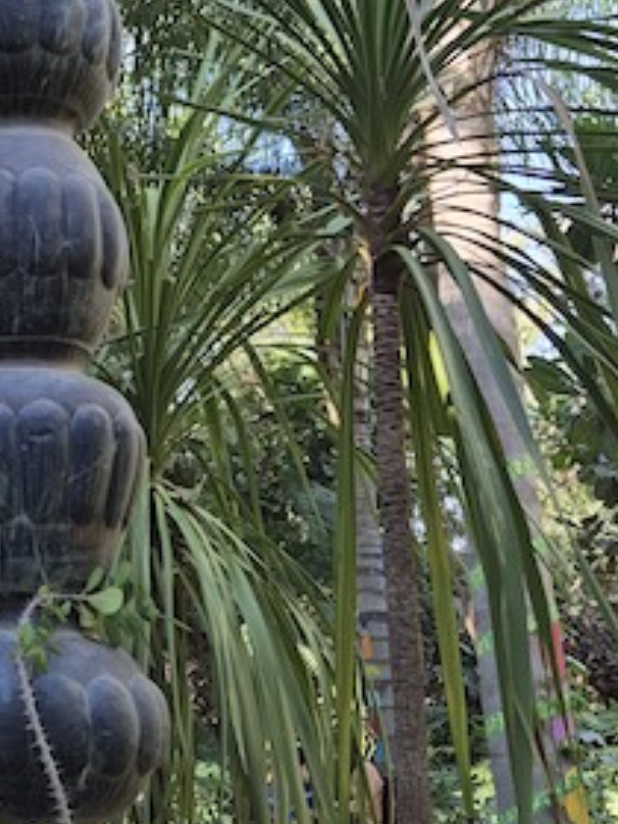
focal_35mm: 59
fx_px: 1404
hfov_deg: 23.2
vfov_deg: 32.2
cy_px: 230
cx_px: -78
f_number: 1.8
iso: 40
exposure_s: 1/180
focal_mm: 5.4
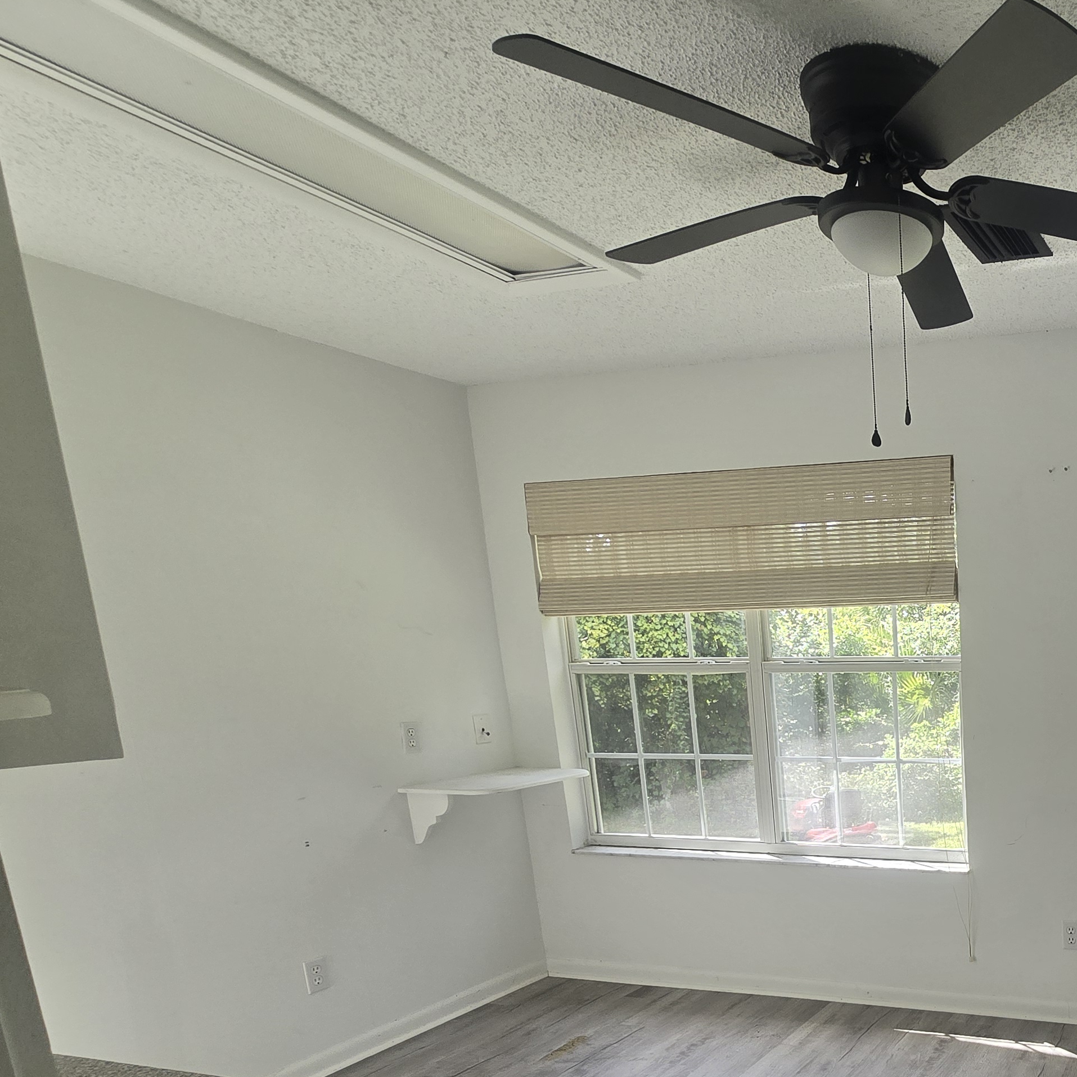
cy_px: 837
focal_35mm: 24
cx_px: 1043
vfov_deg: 60.6
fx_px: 845
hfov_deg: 53.3
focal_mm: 2.2
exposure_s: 1/151
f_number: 2.2
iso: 50
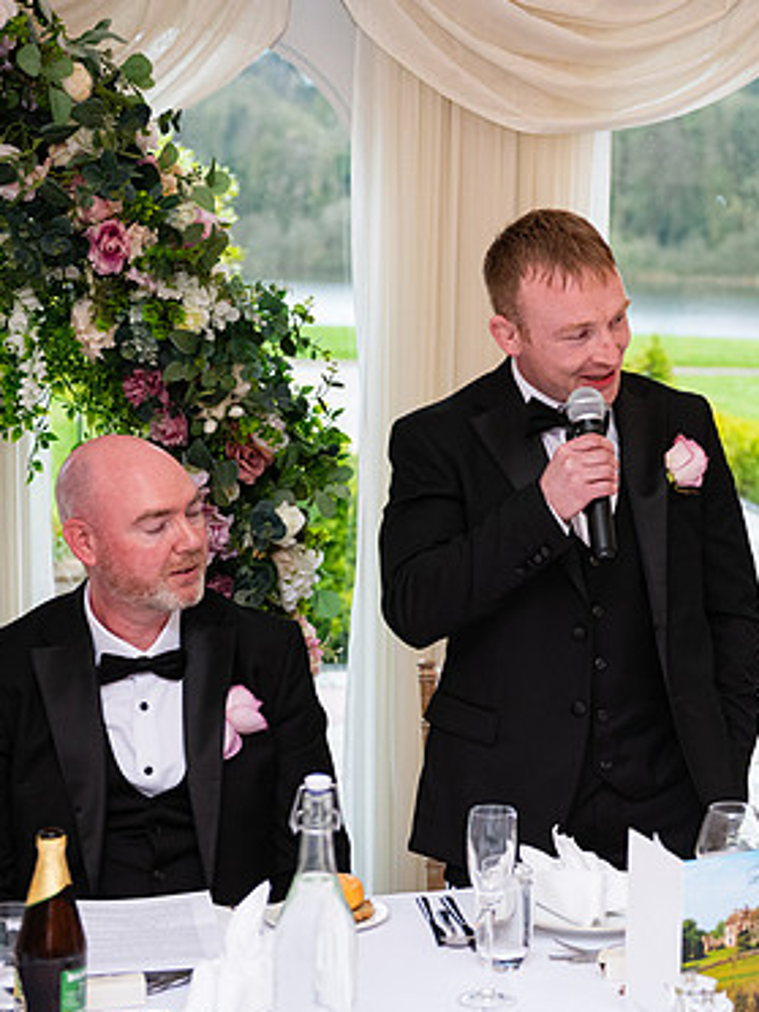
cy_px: 505
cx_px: 683
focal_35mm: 84
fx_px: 2456
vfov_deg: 23.3
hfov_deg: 17.3
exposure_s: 1/160
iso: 1000
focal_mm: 56
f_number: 3.5
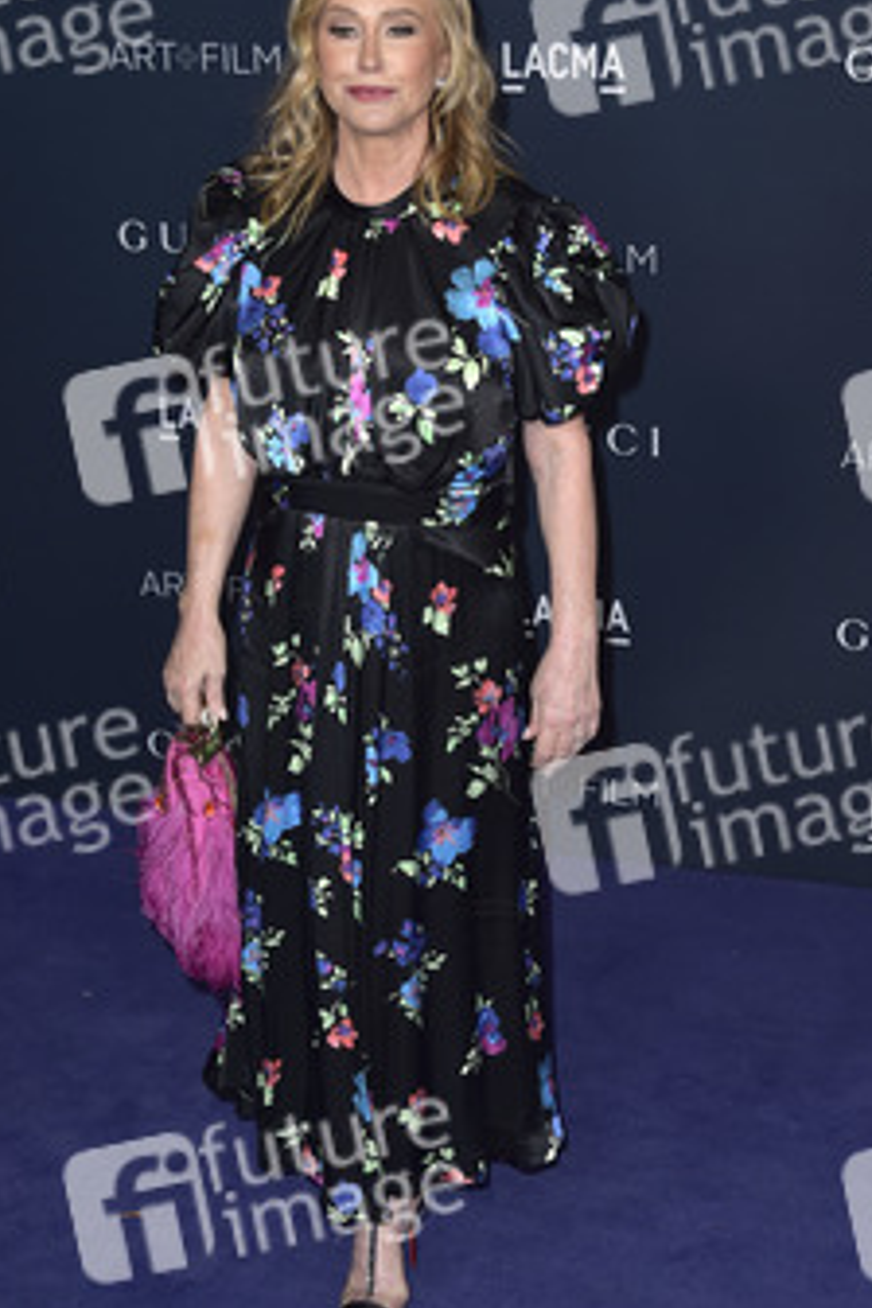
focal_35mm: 69
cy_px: 607
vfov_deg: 29.2
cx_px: 380
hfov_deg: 19.7
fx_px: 2507
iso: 640
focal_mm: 58
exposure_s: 1/250
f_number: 6.3
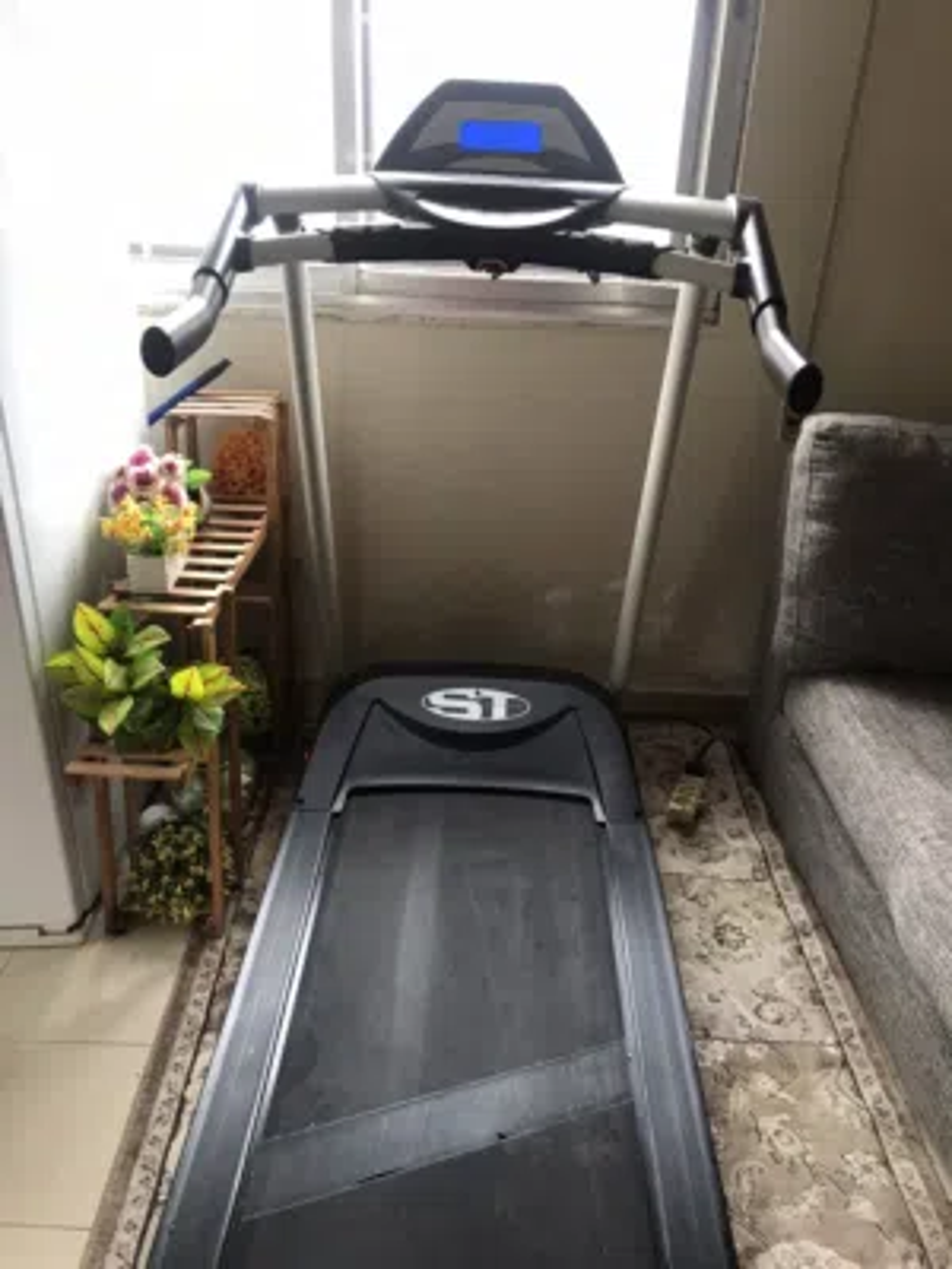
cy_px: 634
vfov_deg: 63.4
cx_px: 476
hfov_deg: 49.7
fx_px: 1027
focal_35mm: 28
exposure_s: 1/17
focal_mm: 3.99
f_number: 1.8
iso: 40
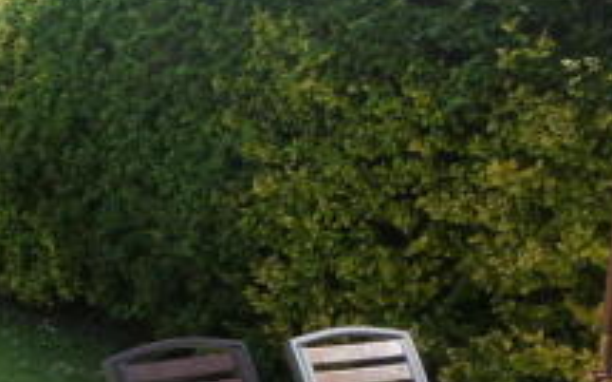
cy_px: 195
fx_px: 1200
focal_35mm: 72
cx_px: -204
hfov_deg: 24.6
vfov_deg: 18.1
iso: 160
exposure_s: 1/500
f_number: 3.2
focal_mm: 4.4
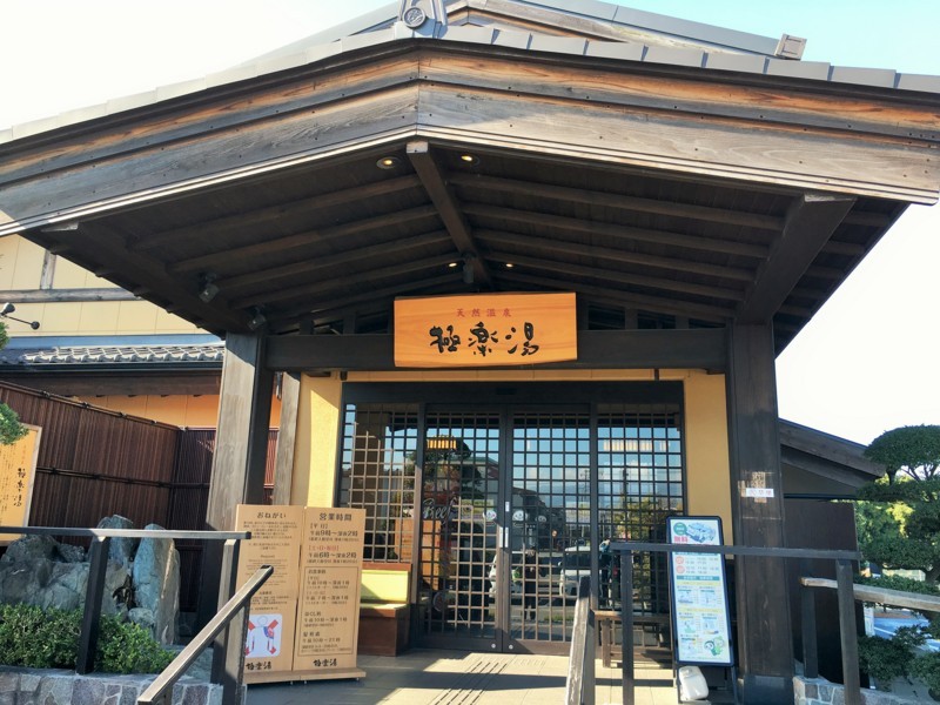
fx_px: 787
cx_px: 470
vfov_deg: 48.2
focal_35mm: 29
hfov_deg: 61.7
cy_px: 352
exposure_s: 1/181
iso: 25
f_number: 2.2
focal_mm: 4.15
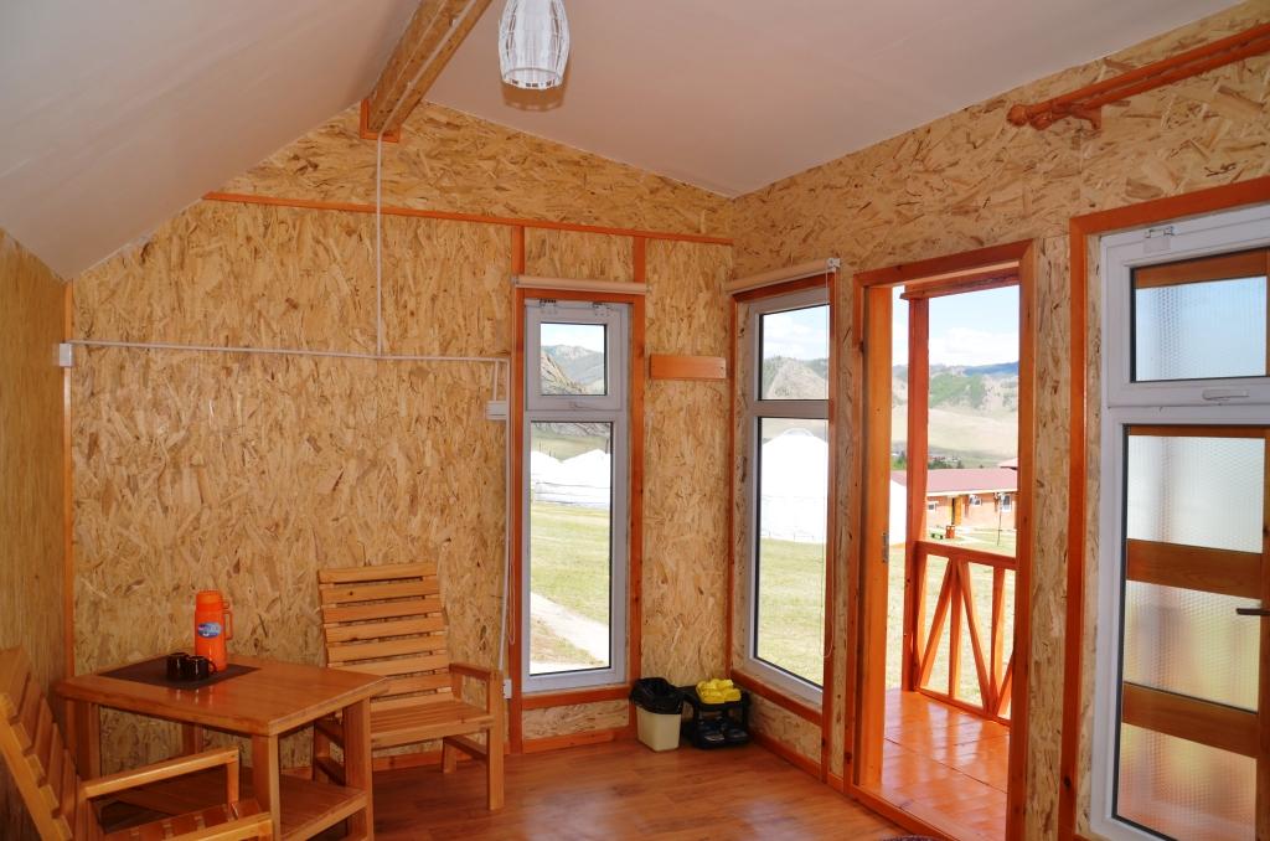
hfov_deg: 67.5
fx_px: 950
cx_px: 635
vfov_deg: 47.7
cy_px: 420
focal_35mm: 27
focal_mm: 18
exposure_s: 1/250
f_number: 5.6
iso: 100
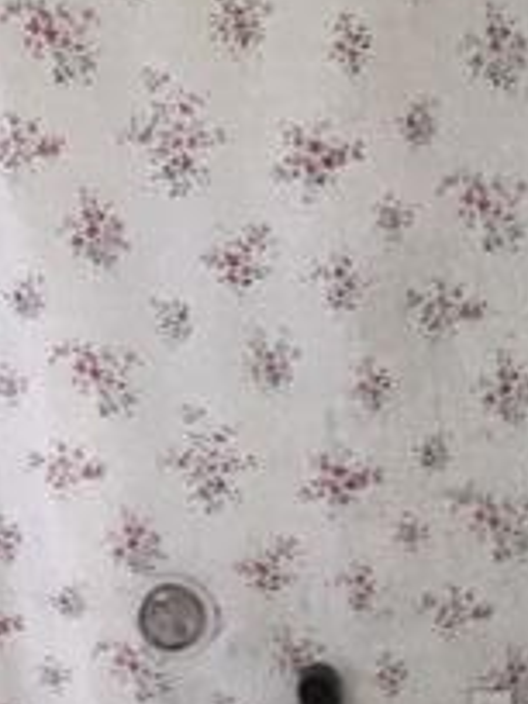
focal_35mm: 91
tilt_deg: -25.2
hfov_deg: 15.9
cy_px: 890
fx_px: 1851
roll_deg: +0.9
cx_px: 542
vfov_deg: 19.9
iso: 80
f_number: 2.2
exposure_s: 1/30
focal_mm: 4.15
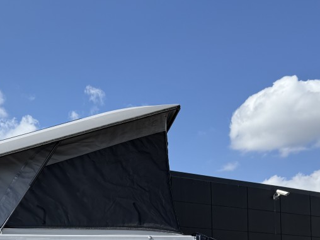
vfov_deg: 19.6
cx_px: 55
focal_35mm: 68
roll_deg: +2.0
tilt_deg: -0.1
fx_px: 629
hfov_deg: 27.9
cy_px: 329
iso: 80
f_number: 1.78
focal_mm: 6.76
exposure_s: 1/3279
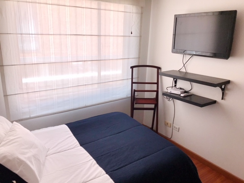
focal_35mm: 28
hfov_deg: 63.4
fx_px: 197
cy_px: 92
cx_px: 122
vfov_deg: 49.7
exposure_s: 1/148
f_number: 1.8
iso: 20
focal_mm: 3.99
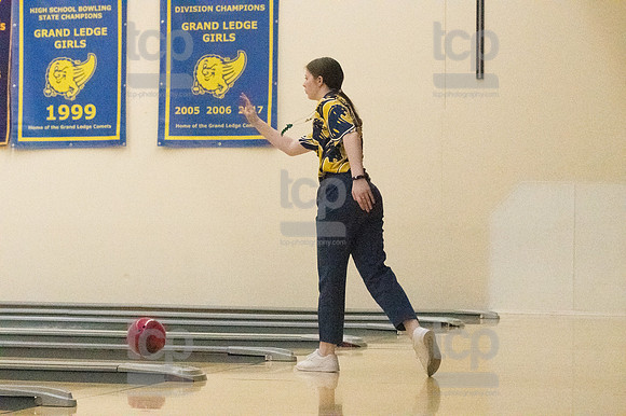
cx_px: 313
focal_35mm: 117
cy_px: 208
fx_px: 2033
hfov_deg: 17.5
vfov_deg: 11.7
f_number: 4.5
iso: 10000
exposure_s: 1/1250
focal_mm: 78
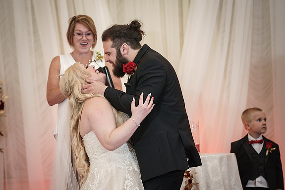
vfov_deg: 8.2
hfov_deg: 12.2
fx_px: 1330
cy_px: 95
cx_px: 142
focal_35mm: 168
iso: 2000
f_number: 4
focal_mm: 165
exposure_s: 1/100
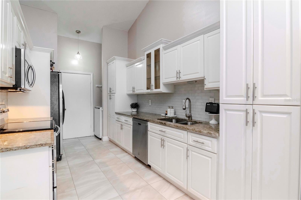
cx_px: 150
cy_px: 100
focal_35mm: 17
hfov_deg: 92.5
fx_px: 144
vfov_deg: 69.6
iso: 800
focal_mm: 11.5
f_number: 9
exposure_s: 1/40
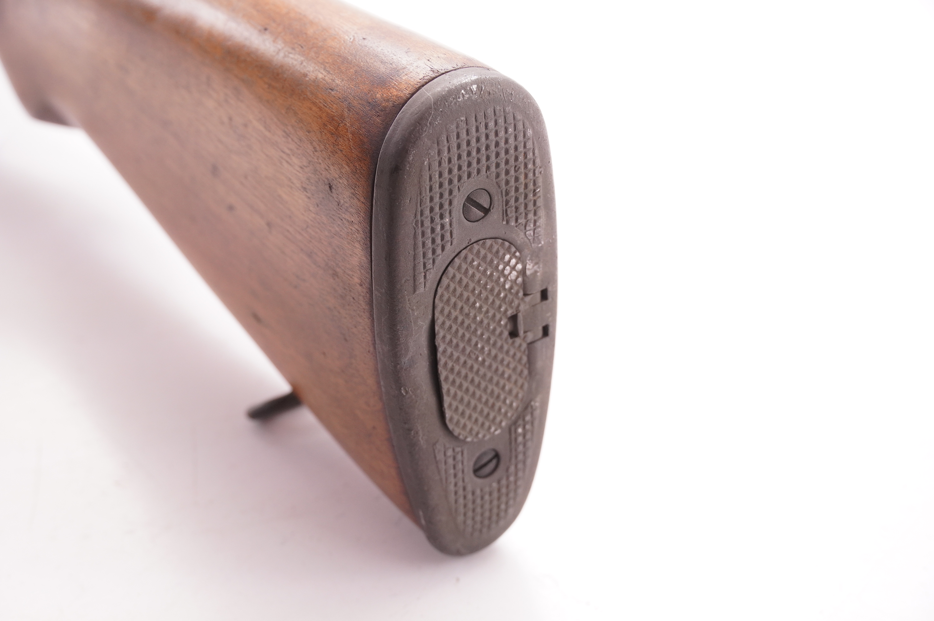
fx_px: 1827
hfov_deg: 28.7
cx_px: 467
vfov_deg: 19.3
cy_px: 310
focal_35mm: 70
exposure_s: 1/125
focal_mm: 47
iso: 800
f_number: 5.6
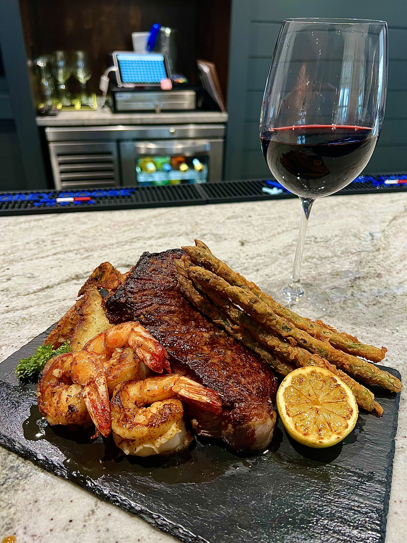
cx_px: 204
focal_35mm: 26
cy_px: 272
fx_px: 408
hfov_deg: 53.1
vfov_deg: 67.3
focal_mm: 5.7
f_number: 1.5
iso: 250
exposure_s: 1/60
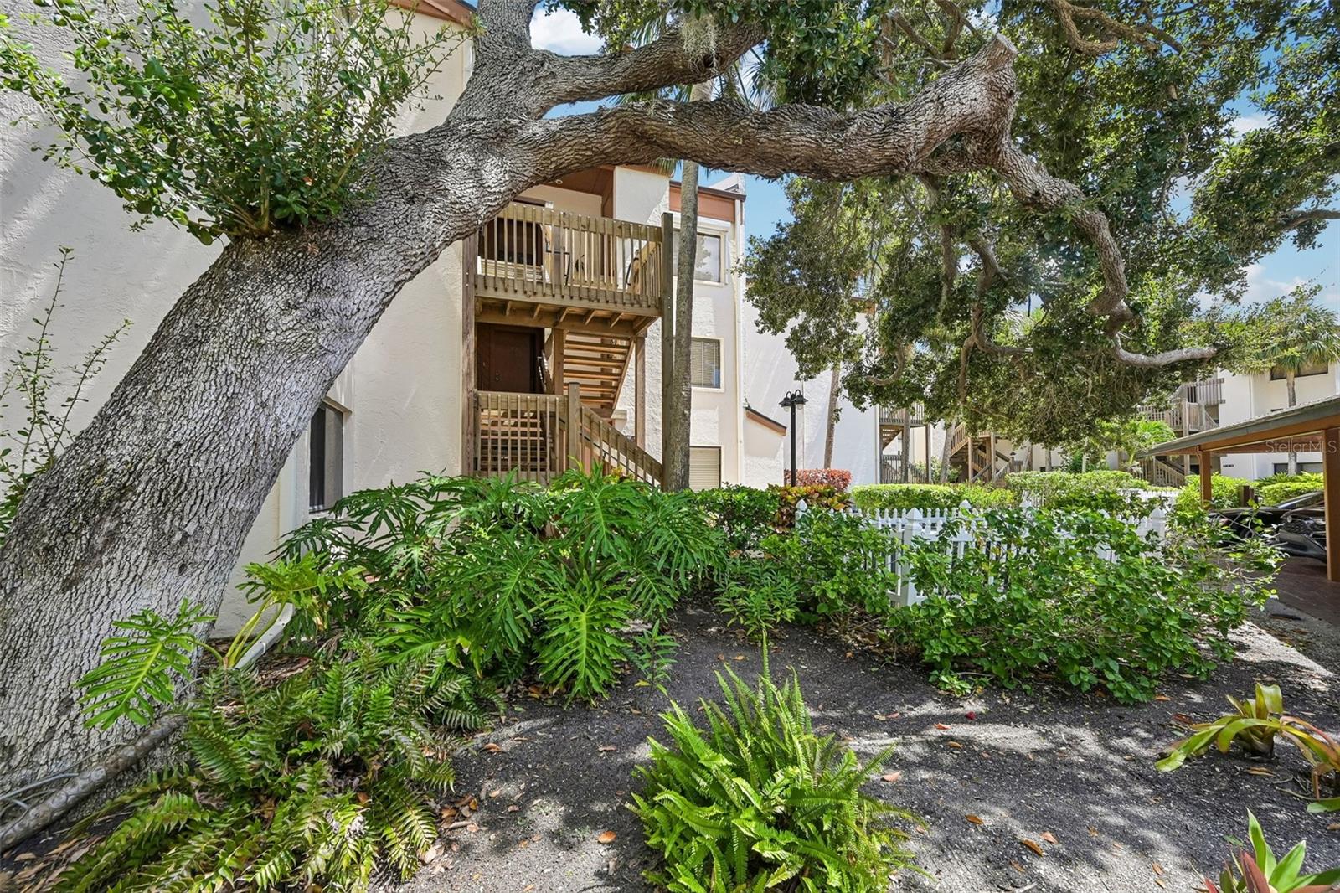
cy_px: 446
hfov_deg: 104.3
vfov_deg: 81.2
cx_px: 670
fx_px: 521
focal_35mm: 14
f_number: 8
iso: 400
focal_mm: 14
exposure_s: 1/320
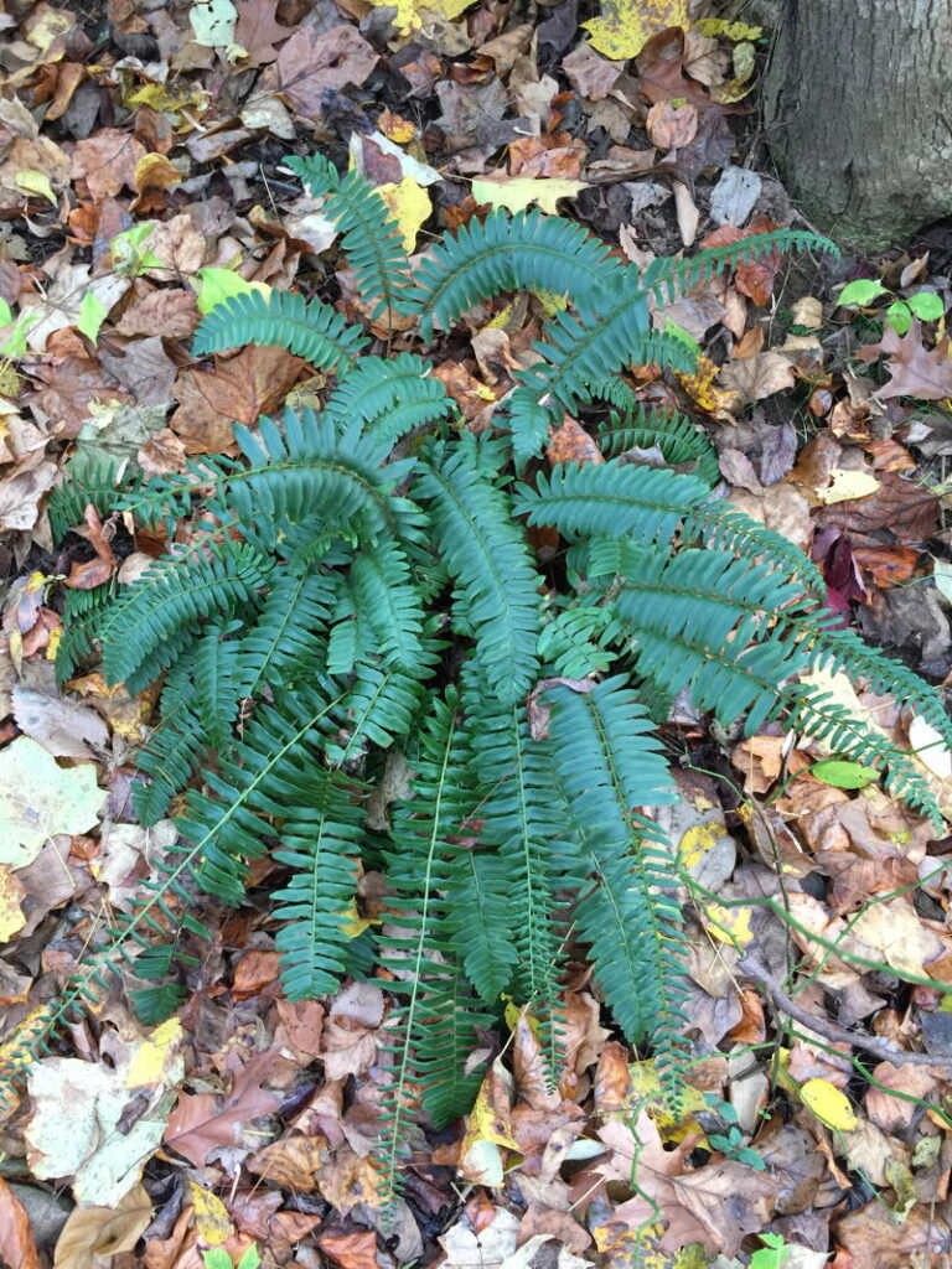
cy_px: 634
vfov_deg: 61.7
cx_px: 476
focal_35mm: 29
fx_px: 1063
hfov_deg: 48.2
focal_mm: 4.15
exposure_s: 1/15
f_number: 2.2
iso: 32
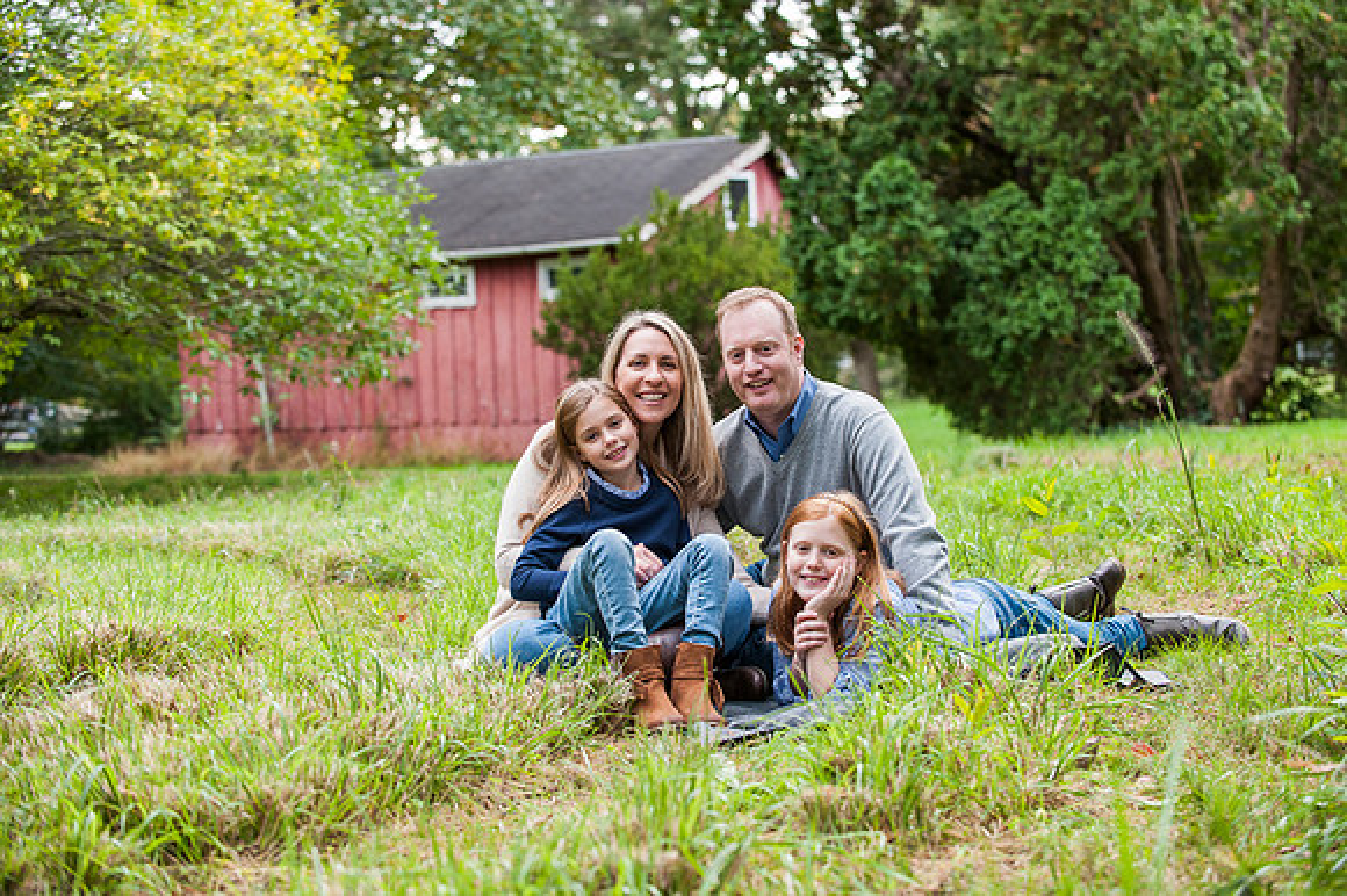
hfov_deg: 27.0
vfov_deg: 18.2
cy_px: 448
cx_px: 674
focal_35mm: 75
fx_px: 2805
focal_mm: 75
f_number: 4
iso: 800
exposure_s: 1/320
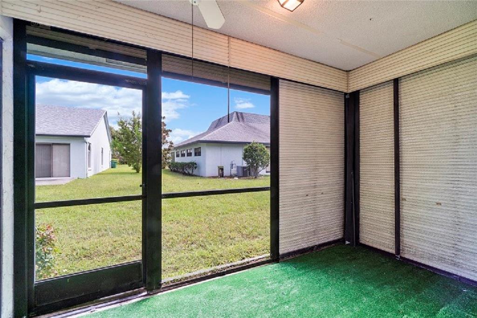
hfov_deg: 100.4
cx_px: 238
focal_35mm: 15
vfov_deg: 77.3
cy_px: 159
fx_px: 199
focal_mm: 10
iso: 100
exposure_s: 1/20
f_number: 11
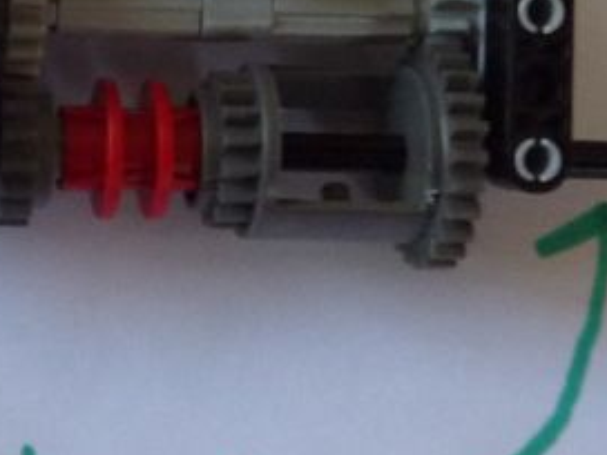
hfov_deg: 18.0
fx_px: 1859
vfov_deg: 13.9
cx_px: -33
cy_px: 74
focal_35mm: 106
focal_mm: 4.1
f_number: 3.3
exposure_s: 1/30
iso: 250
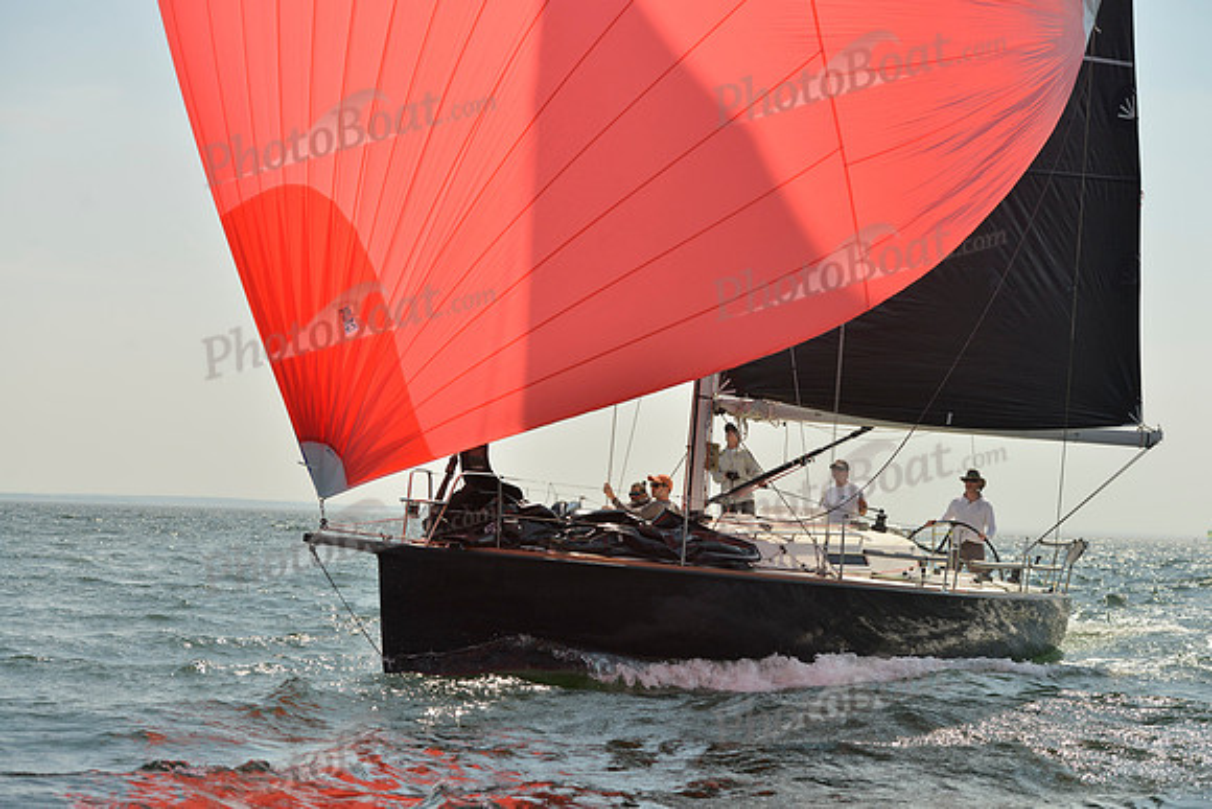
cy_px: 404
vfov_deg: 18.2
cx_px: 606
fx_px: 2525
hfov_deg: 27.0
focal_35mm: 75
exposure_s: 1/1250
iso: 200
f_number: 6.3
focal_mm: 75
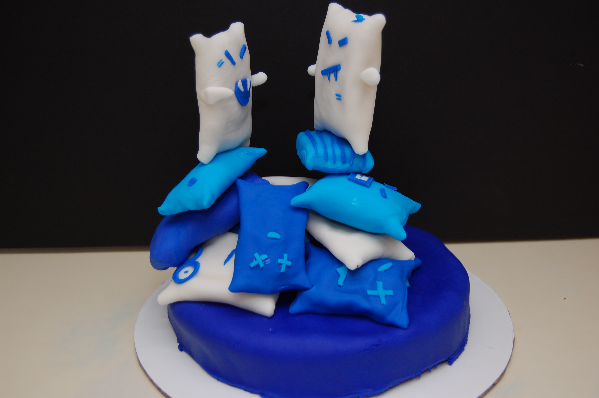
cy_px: 199
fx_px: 698
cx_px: 300
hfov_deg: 46.4
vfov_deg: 31.8
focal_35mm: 42
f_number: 4.2
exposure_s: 1/60
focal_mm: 28
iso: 200
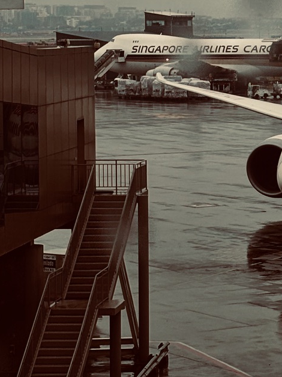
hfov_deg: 8.7
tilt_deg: -3.3
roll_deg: -1.5
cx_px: 414
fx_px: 1804
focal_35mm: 166
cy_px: 117
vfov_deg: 11.9
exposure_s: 1/1080
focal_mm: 5.96
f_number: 1.6
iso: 32
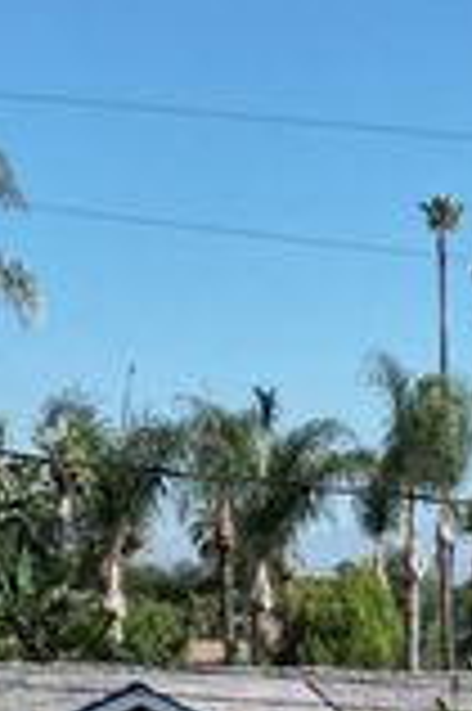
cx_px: 1110
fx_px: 1991
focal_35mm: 101
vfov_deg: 19.4
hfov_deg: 11.4
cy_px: 770
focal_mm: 6.72
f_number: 1.7
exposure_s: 1/2000
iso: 100
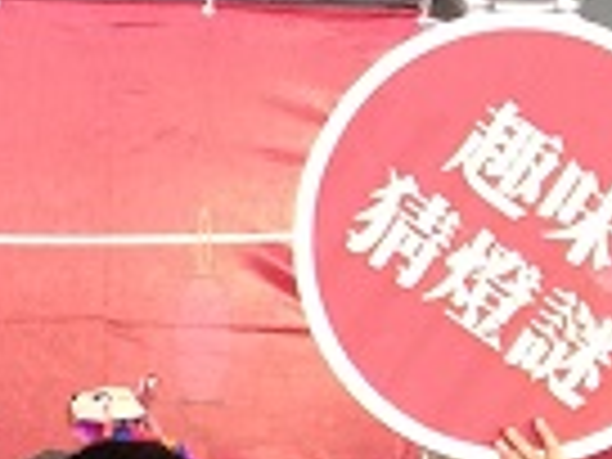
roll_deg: -3.1
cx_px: -1120
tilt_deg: -2.2
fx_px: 3766
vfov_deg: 6.9
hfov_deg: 8.1
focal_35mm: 213
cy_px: 652
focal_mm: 4.15
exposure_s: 1/15
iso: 50
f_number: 2.2
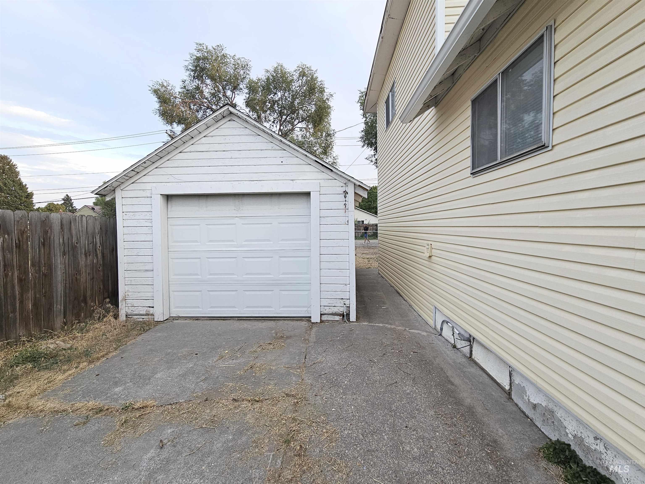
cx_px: 322
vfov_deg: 89.9
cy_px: 242
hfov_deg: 106.2
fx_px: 242
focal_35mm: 13
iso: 64
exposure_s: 1/120
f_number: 2.2
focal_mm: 2.2
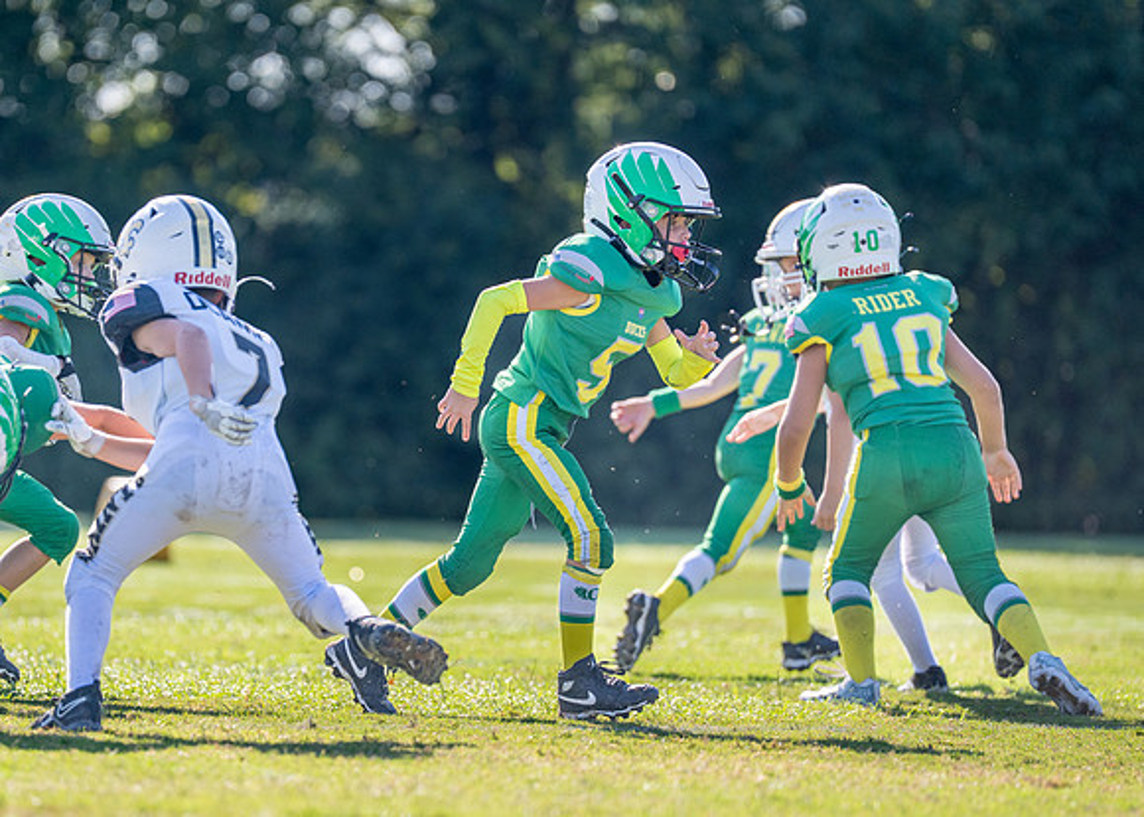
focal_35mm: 320
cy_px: 415
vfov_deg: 4.5
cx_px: 393
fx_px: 10379
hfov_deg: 6.3
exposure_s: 1/2500
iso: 250
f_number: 2.8
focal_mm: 200
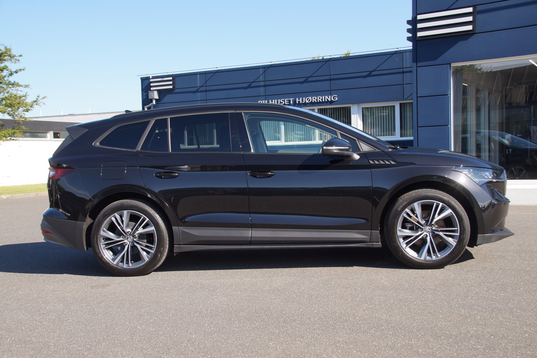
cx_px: 268
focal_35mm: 42
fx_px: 626
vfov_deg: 31.9
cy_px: 179
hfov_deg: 46.4
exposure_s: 1/160
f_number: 6.3
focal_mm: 28
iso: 100
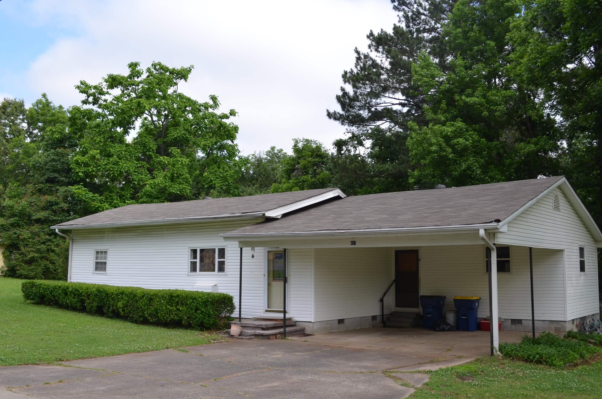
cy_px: 208
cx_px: 321
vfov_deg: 36.7
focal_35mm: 36
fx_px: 601
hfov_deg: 53.2
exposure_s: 1/250
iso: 200
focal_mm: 22
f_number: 8
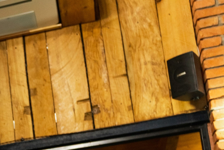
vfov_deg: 12.0
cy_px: 277
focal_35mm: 104
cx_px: -160
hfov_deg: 16.8
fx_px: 647
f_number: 2.8
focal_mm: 28
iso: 800
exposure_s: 1/160
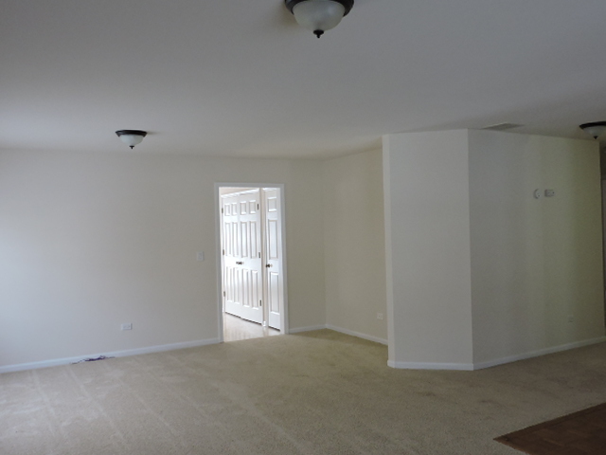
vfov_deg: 46.8
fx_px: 525
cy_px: 228
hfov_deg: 60.0
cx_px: 303
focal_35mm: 30
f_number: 3.1
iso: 400
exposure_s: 1/125
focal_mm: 5.4
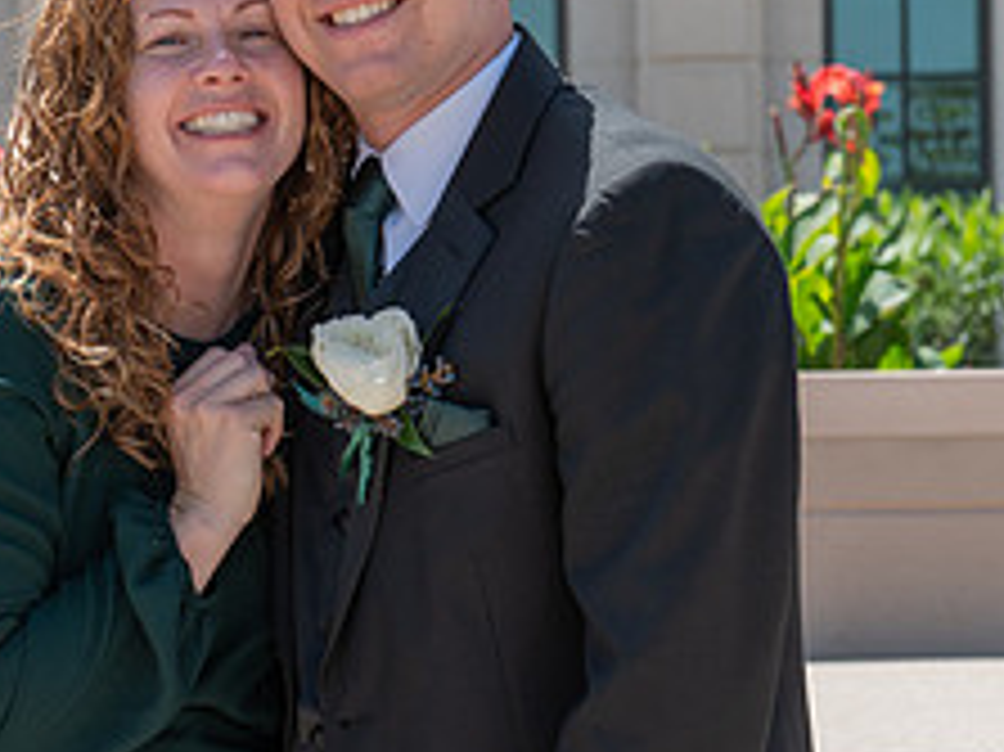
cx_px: 297
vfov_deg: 8.5
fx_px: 5073
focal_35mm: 175
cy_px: 482
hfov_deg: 11.3
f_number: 7.1
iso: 320
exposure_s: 1/800
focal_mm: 70
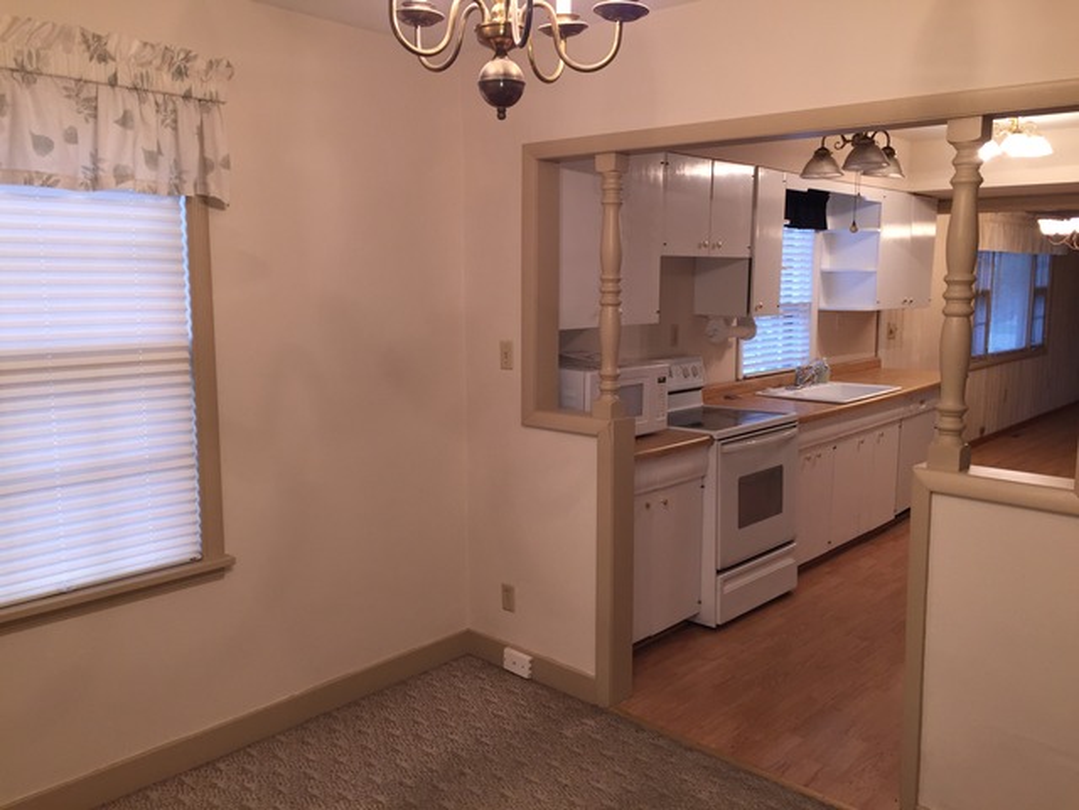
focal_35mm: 29
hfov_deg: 61.7
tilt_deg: -8.1
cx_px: 540
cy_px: 405
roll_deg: -1.0
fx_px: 904
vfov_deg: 48.2
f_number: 2.2
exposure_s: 1/30
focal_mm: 4.15
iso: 40
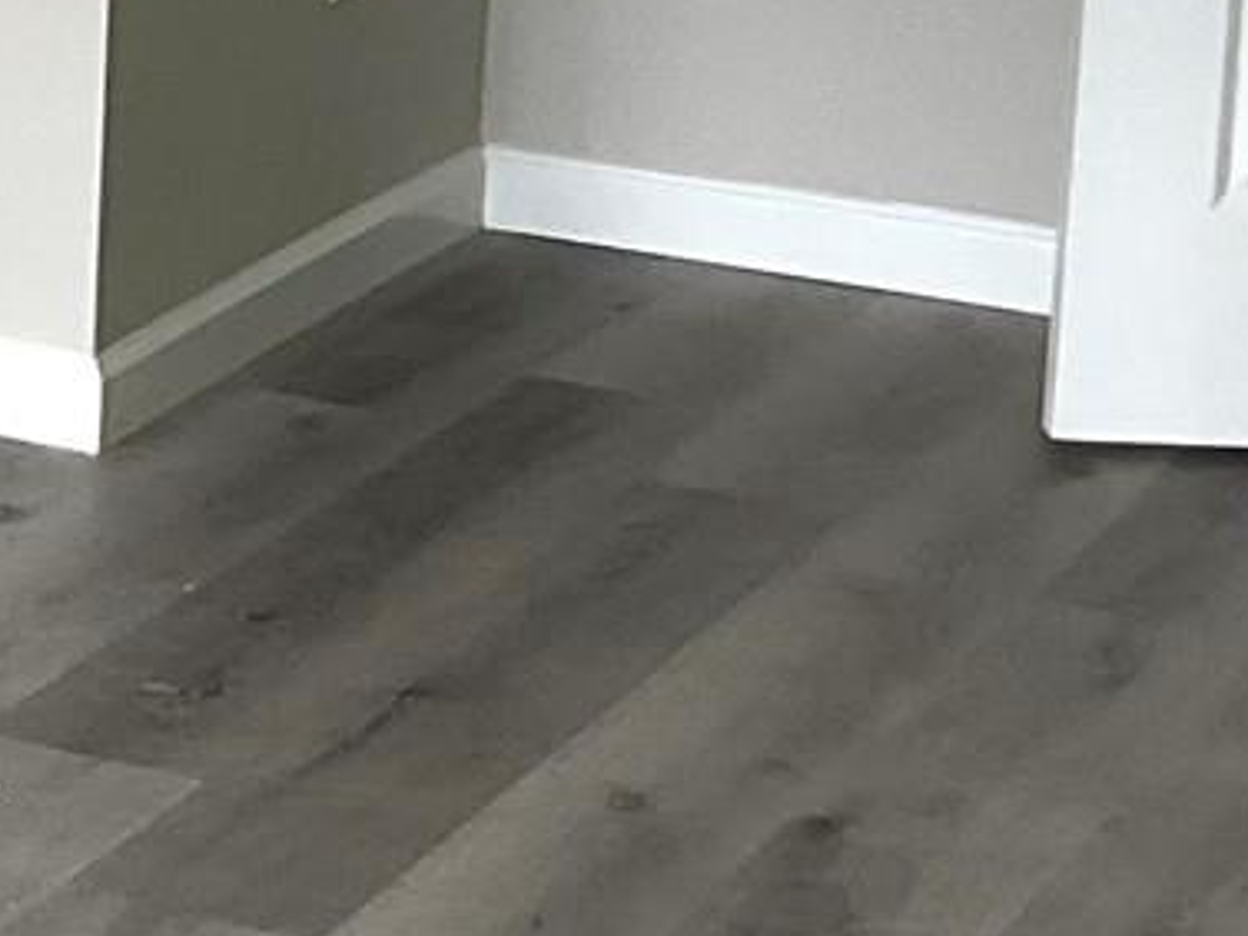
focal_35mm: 158
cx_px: -1175
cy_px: -202
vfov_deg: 9.3
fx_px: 5696
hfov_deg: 11.4
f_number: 1.8
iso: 40
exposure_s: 1/120
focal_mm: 3
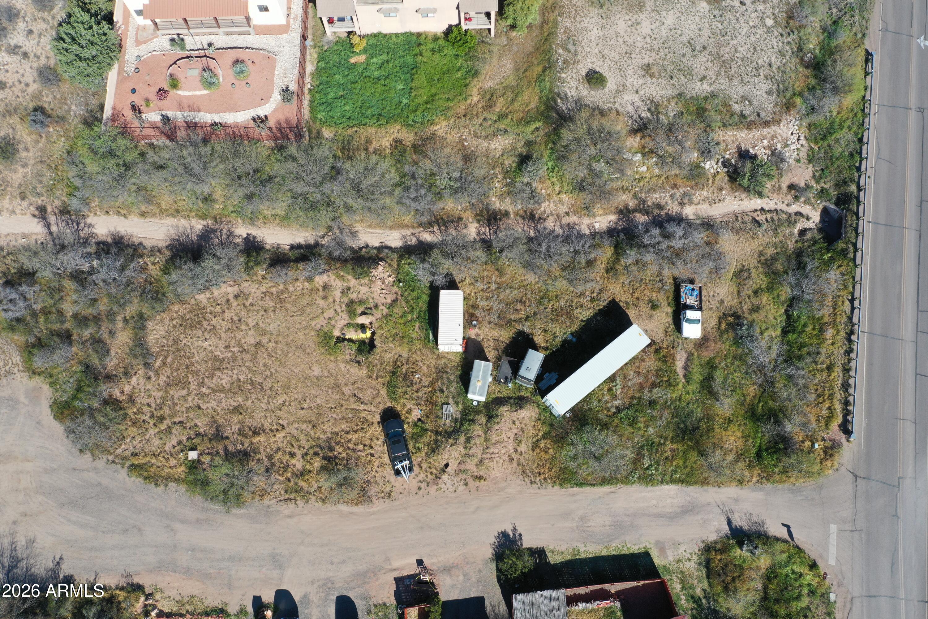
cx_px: 464
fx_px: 722
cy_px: 310
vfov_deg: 46.4
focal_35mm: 28
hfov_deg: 65.5
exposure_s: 1/500
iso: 100
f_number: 5
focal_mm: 10.26
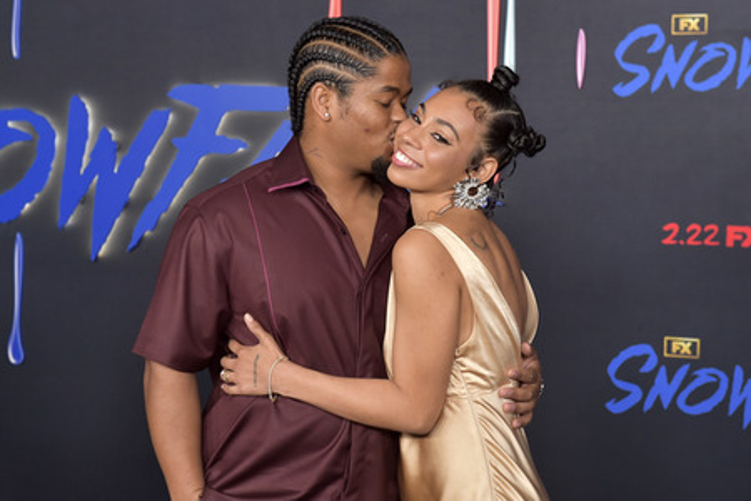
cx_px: 376
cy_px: 250
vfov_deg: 19.5
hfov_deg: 28.8
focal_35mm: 70
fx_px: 1460
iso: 2000
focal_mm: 70
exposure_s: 1/250
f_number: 6.3
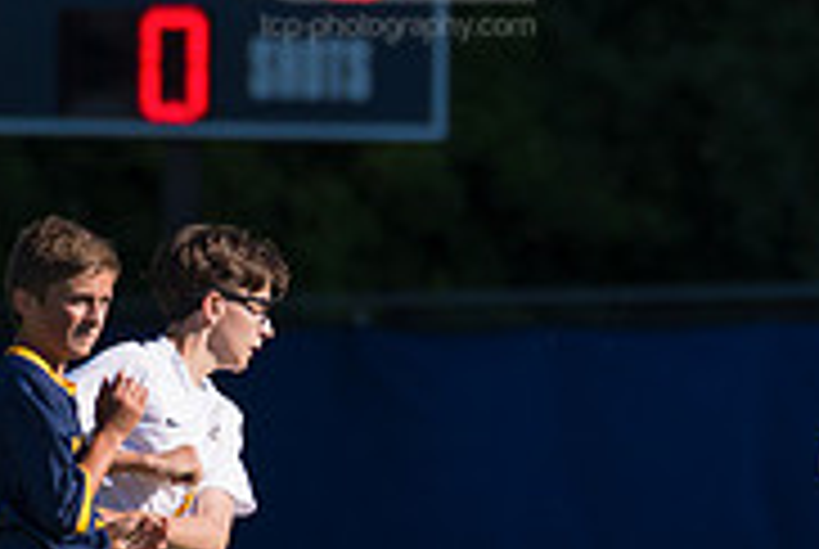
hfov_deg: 1.8
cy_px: 502
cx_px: 1040
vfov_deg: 1.2
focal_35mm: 1145
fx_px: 26091
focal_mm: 360
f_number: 5.6
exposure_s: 1/2000
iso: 320
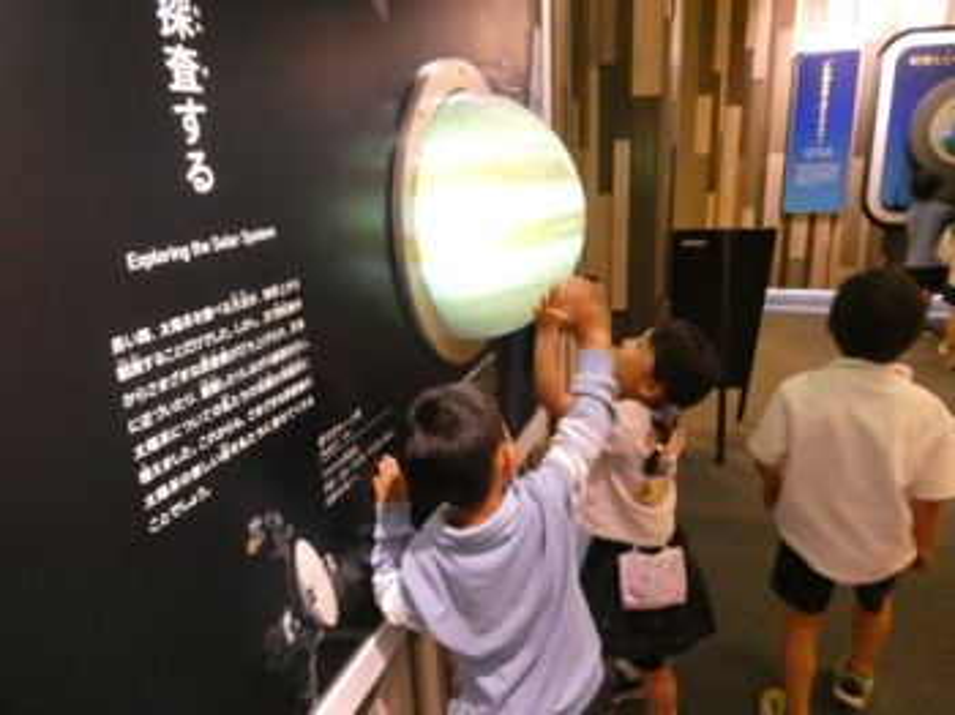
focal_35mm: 24
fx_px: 662
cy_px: 358
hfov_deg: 71.6
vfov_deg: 56.8
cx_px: 478
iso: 1600
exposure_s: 1/30
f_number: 3.3
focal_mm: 4.3
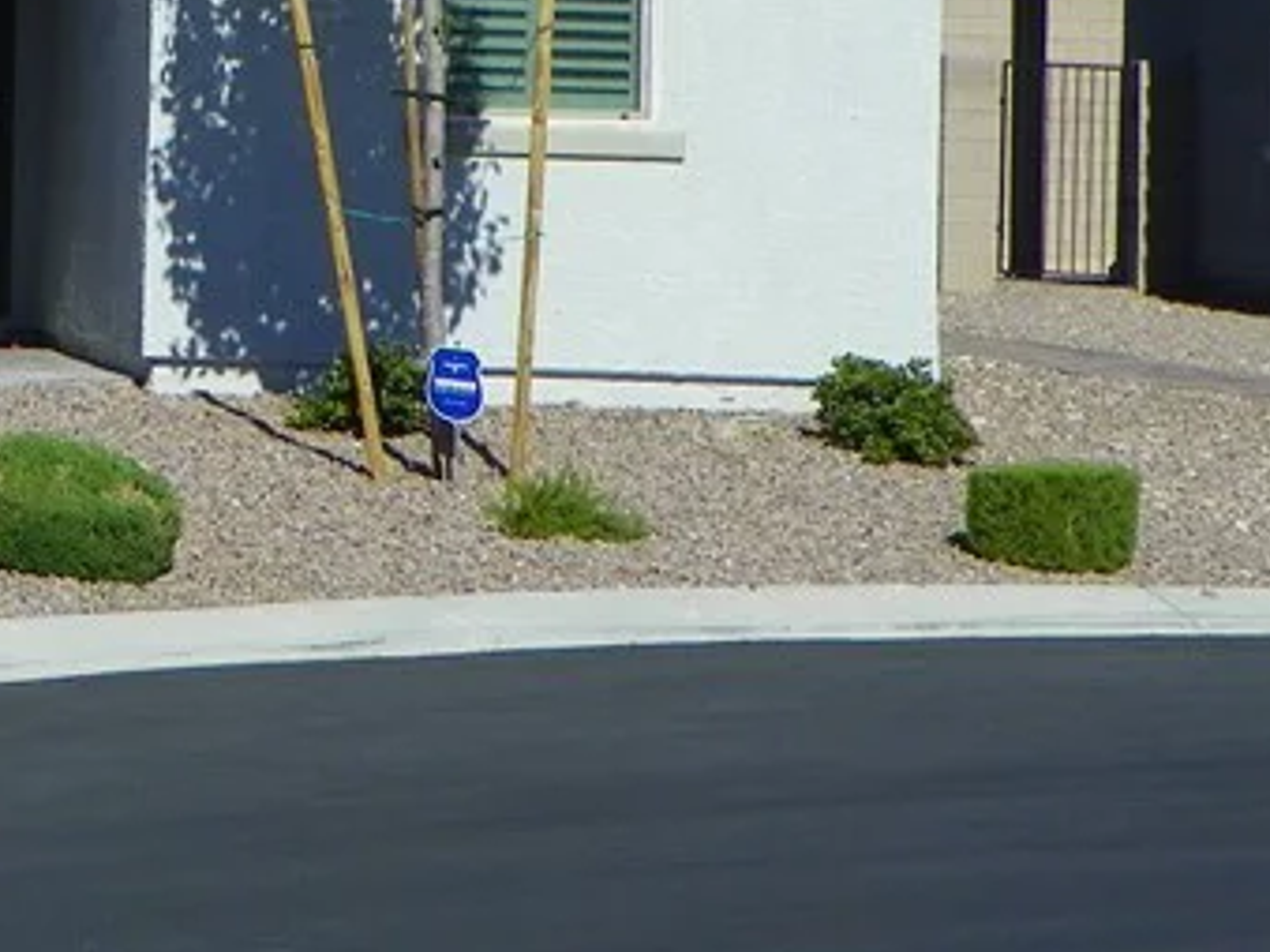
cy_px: -30
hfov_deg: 11.8
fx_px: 5978
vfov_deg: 9.0
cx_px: -378
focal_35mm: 163
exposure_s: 1/640
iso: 64
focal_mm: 9.6
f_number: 5.6
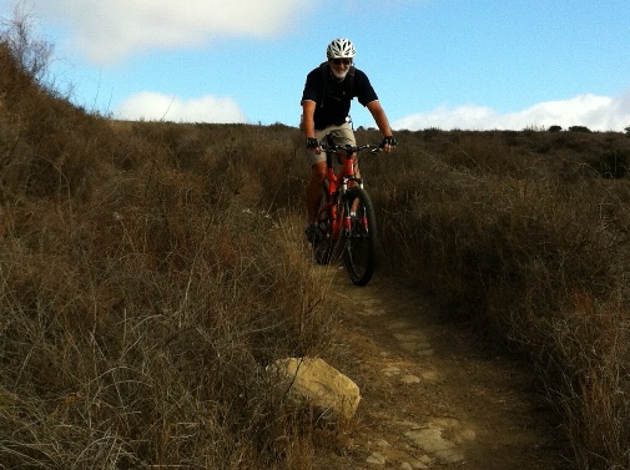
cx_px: 205
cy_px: 234
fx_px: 1290
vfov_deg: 20.7
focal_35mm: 71
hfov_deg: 27.3
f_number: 2.8
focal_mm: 3.85
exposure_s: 1/754
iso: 80
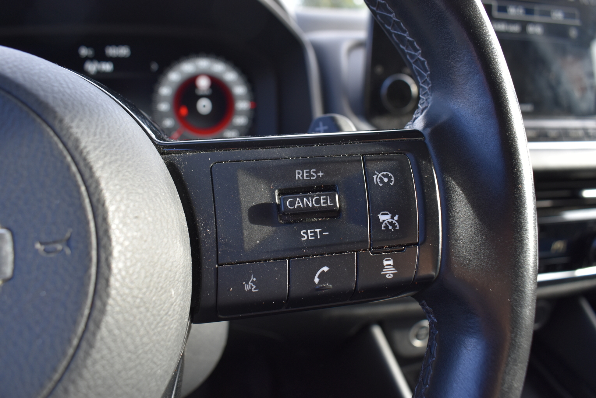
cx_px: 298
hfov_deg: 67.4
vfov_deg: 47.9
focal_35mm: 27
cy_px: 199
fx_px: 447
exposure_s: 1/125
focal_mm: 18
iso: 400
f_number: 5.6
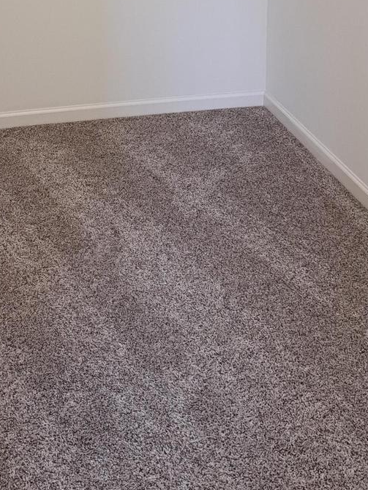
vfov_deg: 32.7
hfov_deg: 26.3
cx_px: 108
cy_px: 24
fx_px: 779
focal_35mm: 55
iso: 250
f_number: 1.8
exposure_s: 1/60
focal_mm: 5.23
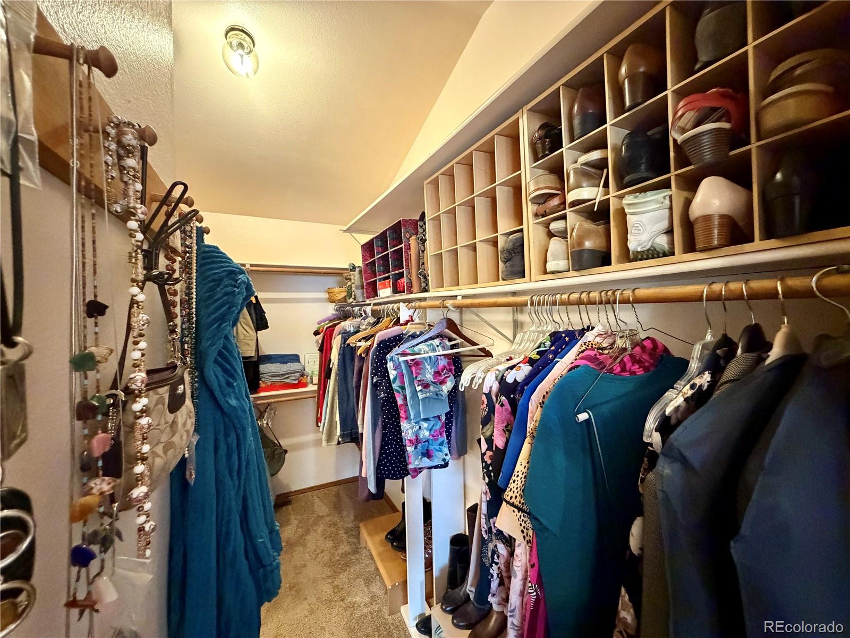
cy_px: 319
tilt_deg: -1.4
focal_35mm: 14
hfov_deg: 102.1
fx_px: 344
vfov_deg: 85.7
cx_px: 425
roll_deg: +0.8
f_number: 2.2
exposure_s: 1/60
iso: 1250
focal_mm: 2.22
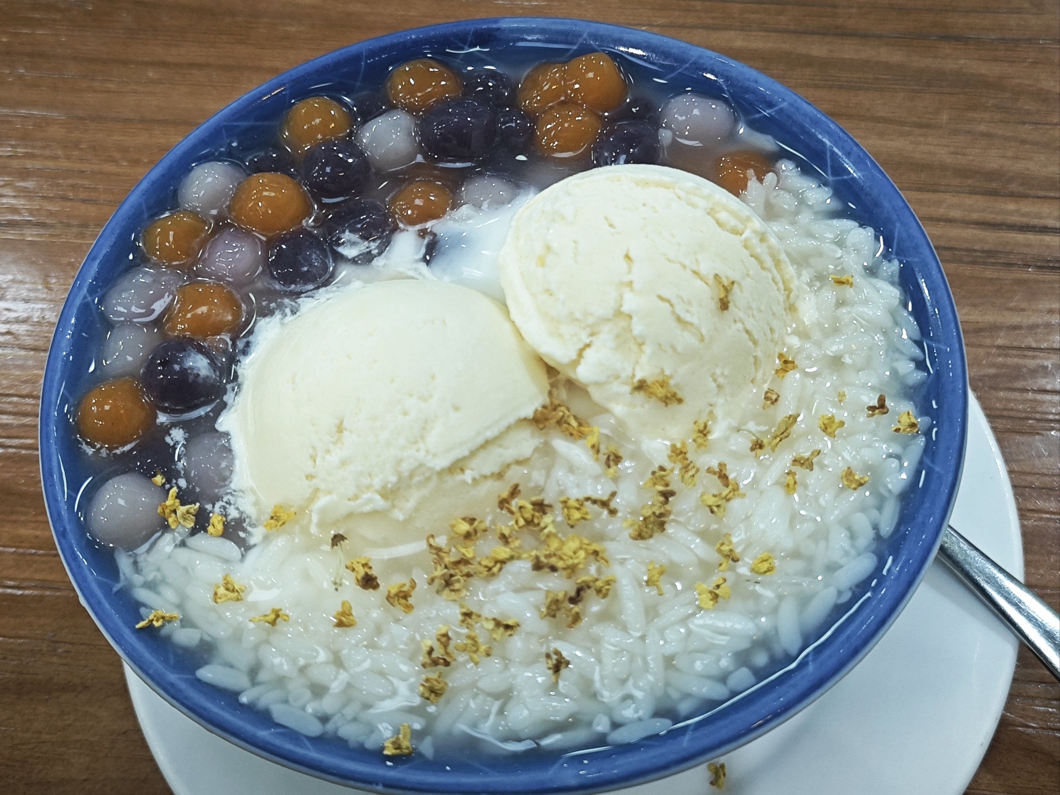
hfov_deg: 73.9
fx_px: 704
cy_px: 398
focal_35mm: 23
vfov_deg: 58.9
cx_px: 530
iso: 320
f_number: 1.8
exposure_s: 1/100
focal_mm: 5.43
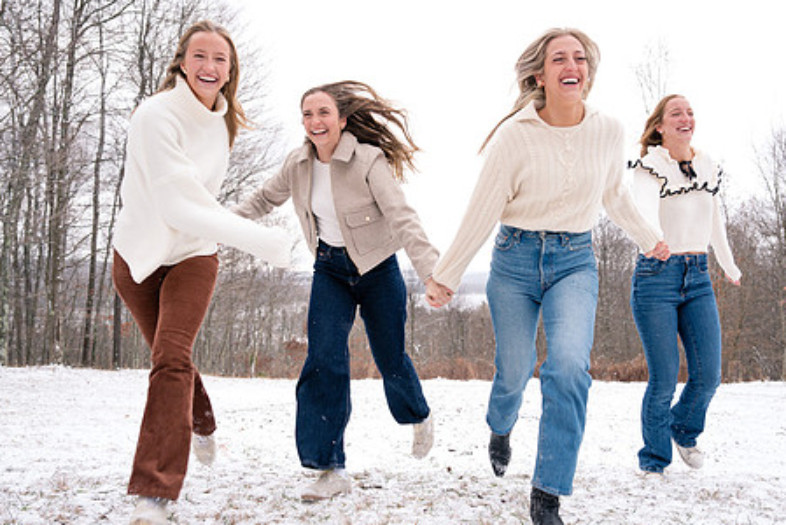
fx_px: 677
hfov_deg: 60.2
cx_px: 408
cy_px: 260
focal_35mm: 31
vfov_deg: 42.4
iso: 400
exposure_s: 1/250
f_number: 3.2
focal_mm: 24
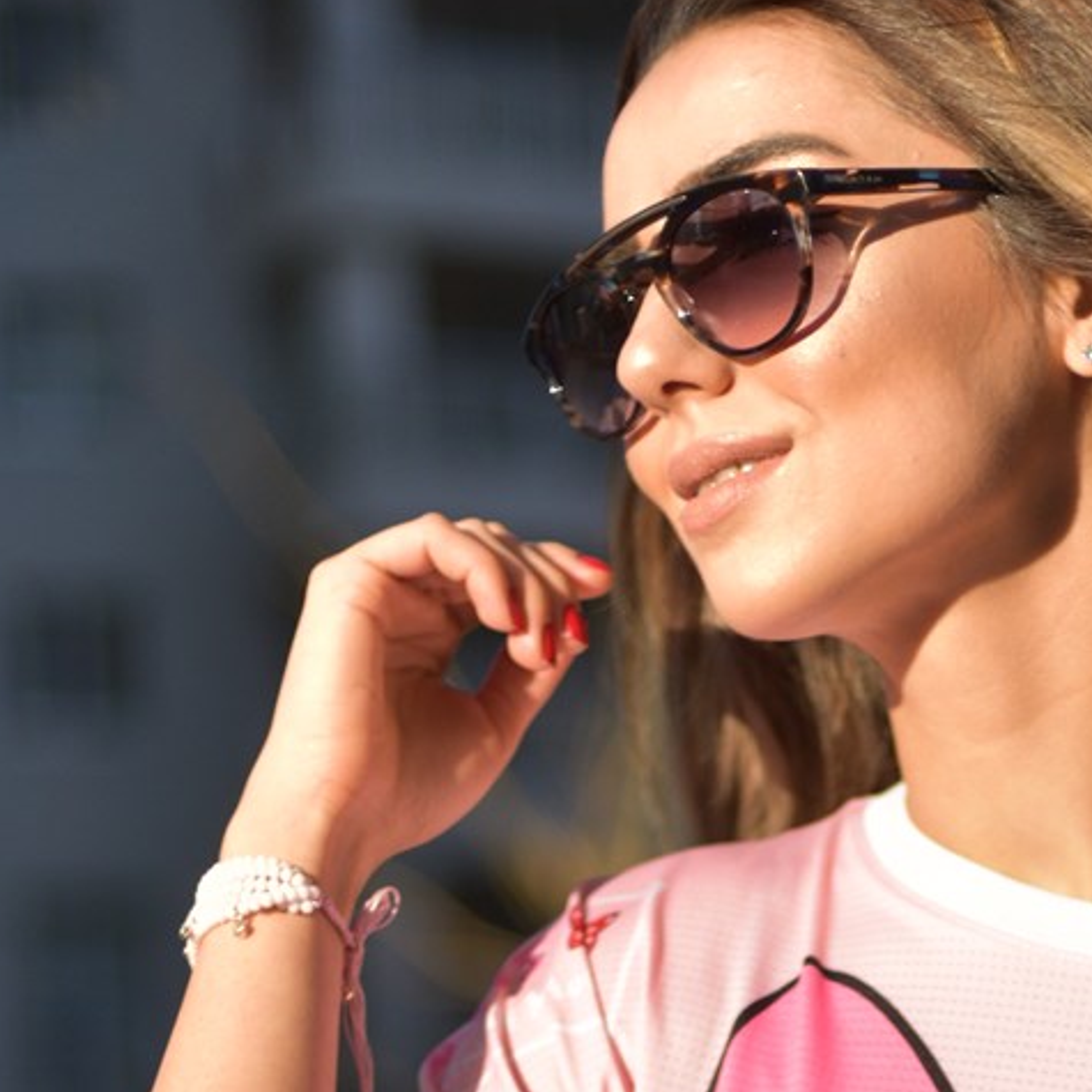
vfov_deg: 10.4
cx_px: 1048
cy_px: 1782
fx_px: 5746
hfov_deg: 10.8
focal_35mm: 161
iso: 250
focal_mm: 50
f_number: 2
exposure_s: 1/8000
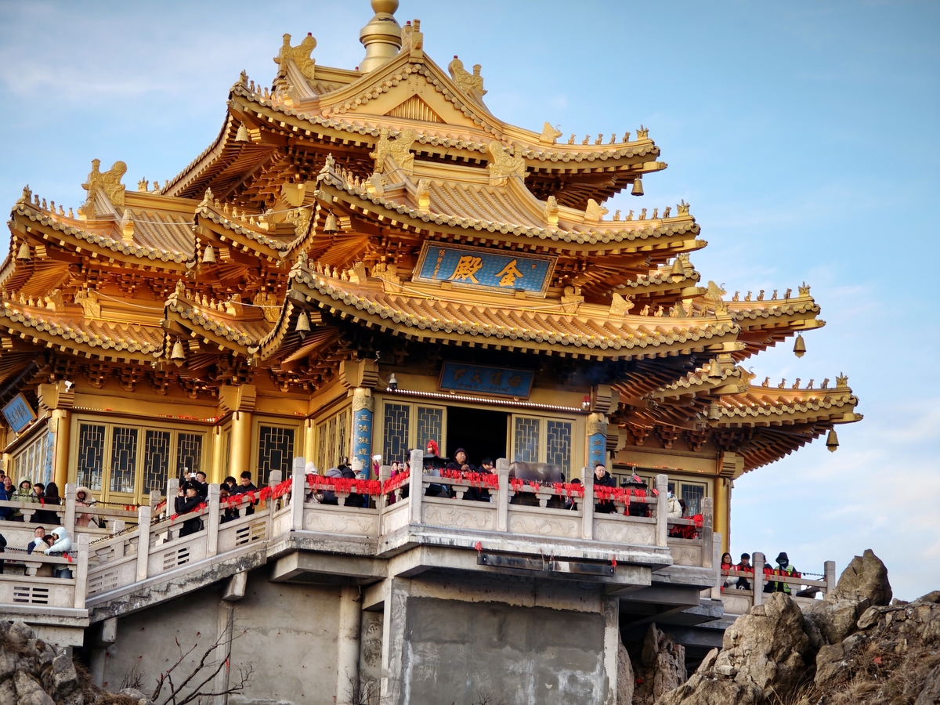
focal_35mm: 115
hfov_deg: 17.1
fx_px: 3123
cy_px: 352
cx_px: 470
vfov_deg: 12.9
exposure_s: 1/100
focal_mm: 21.77
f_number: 2.6
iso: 125
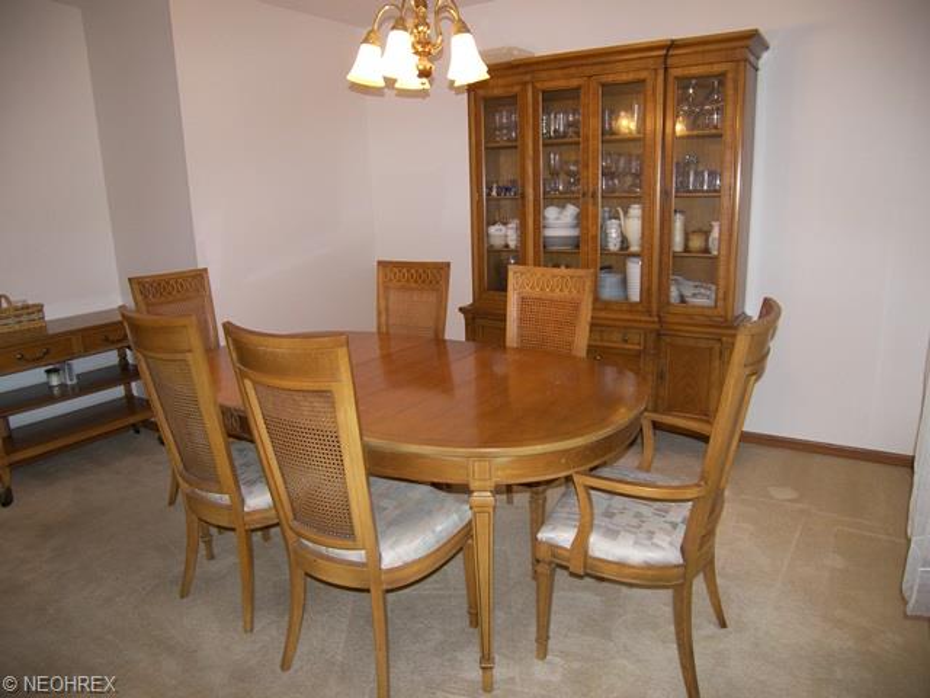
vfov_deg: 56.8
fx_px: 645
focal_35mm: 24
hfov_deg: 71.6
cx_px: 465
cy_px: 349
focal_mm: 5
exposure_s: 1/30
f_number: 2.8
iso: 100
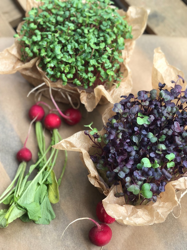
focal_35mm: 52
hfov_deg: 28.0
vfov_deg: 36.8
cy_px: 125
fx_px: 375
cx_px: 94
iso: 25
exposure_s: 1/120
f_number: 2.4
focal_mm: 6
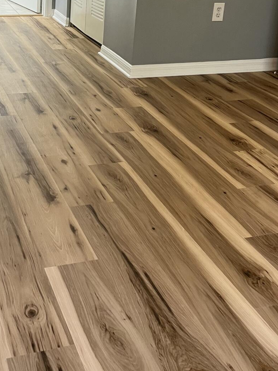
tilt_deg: -16.0
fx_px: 535
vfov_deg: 36.3
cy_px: 50
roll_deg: -1.2
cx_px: 66
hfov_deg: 28.6
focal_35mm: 50
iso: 100
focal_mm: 5.1
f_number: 1.6
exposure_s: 1/60
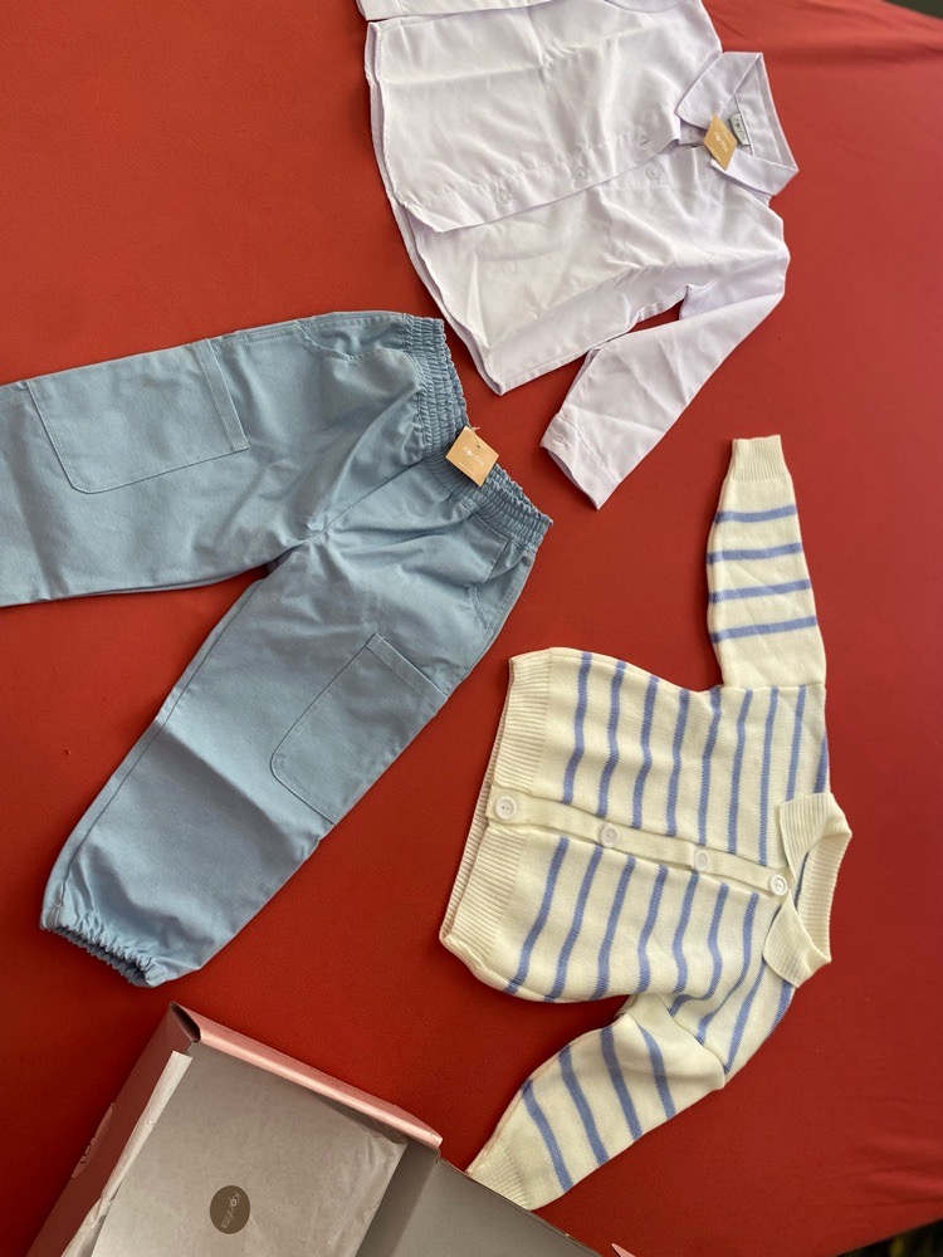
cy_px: 628
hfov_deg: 53.1
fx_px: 944
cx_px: 472
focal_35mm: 26
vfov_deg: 67.3
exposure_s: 1/121
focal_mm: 4.25
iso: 100
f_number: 1.8
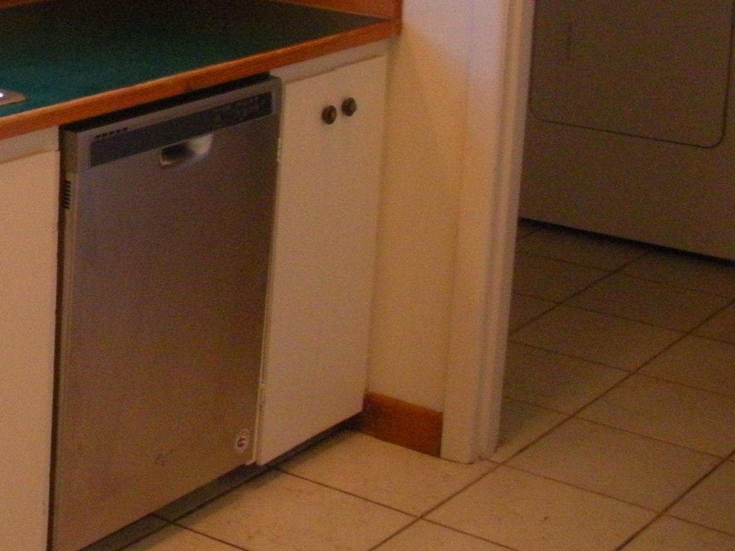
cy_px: 29
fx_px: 1783
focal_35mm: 84
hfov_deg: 21.9
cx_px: -97
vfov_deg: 17.2
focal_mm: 6.3
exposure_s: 1/47
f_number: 3.5
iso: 400
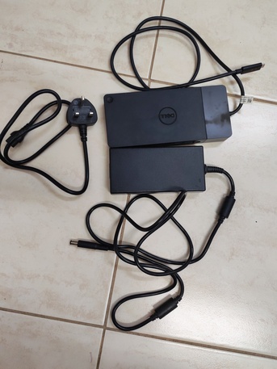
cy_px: 184
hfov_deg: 51.4
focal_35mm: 27
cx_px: 138
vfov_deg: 65.3
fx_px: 288
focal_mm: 6.12
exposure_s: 1/100
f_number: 1.9
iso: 1000
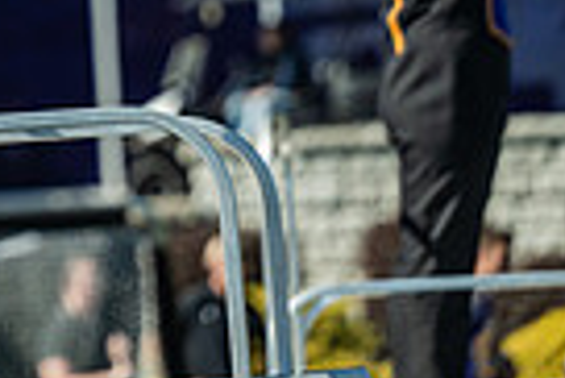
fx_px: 10071
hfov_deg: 3.2
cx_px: -282
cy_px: -363
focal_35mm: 641
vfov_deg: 2.1
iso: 100
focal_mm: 150
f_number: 3.2
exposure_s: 1/1600
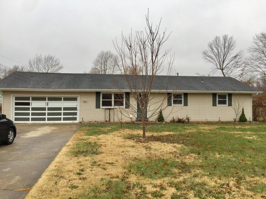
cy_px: 100
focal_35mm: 29
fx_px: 223
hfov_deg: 61.7
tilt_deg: +0.7
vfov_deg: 48.2
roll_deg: -0.3
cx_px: 133
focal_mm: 4.15
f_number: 2.2
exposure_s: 1/257
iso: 32
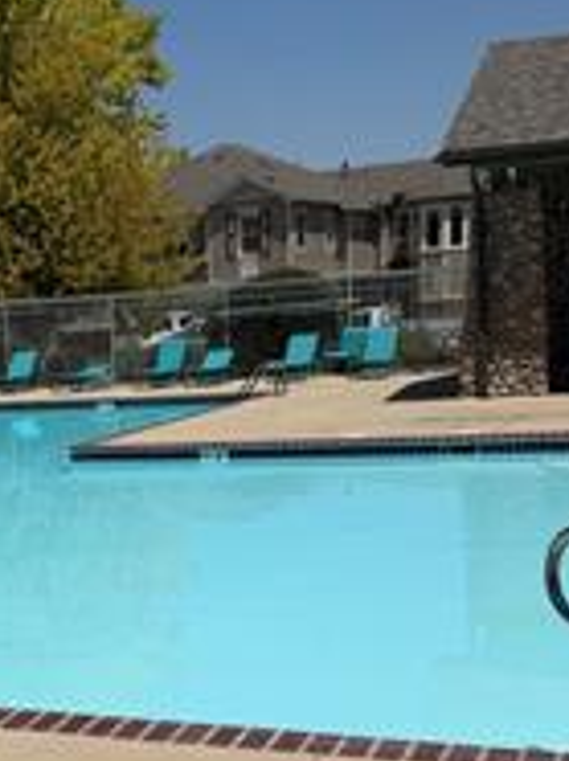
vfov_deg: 30.6
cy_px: 593
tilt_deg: -11.1
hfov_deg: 22.8
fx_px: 1362
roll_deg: +3.0
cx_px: 29
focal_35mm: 62
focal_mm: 6.76
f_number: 1.78
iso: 80
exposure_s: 1/14286
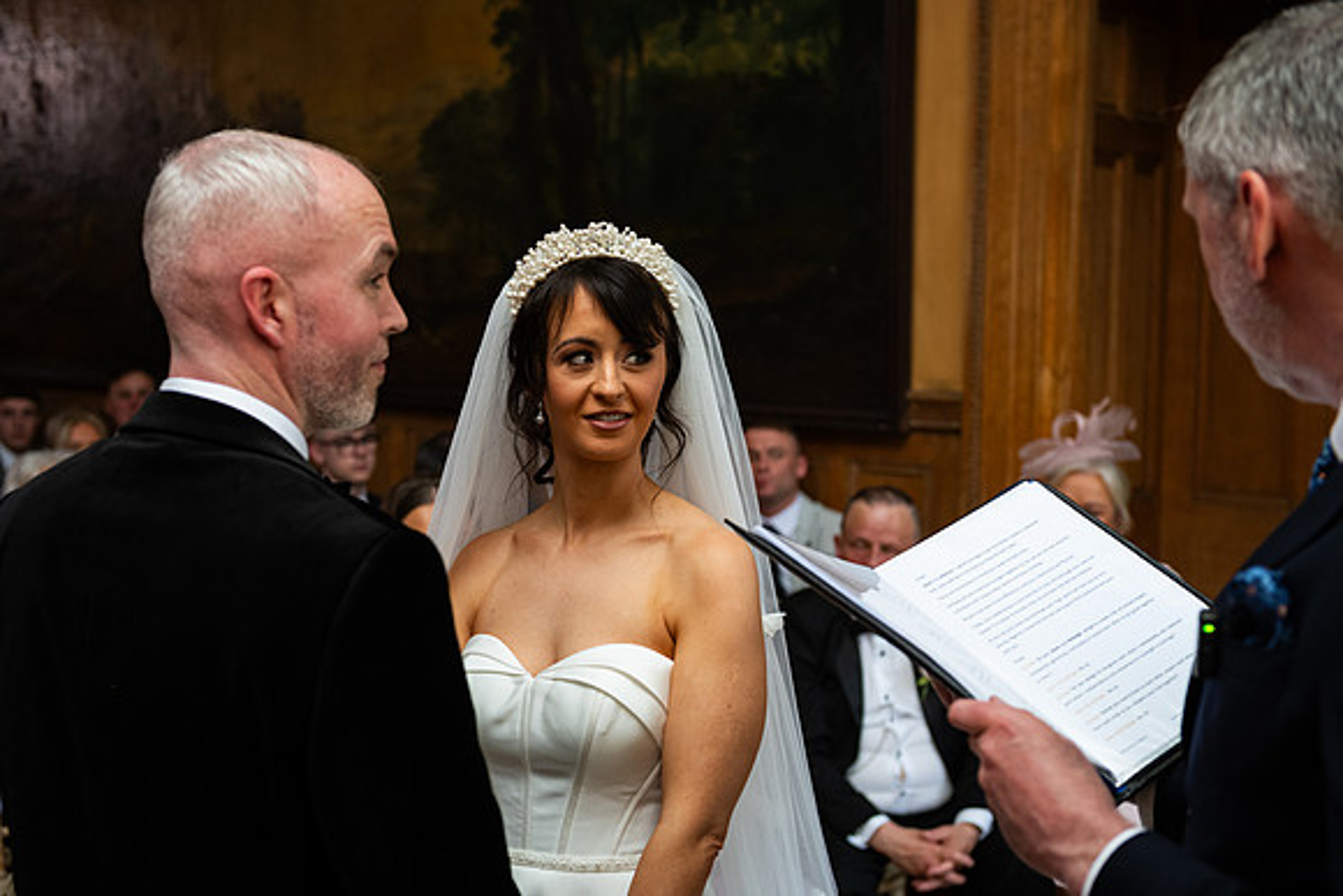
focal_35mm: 50
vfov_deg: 27.0
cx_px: 672
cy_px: 448
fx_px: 1866
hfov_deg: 39.6
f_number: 3.5
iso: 800
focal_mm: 50
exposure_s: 1/160
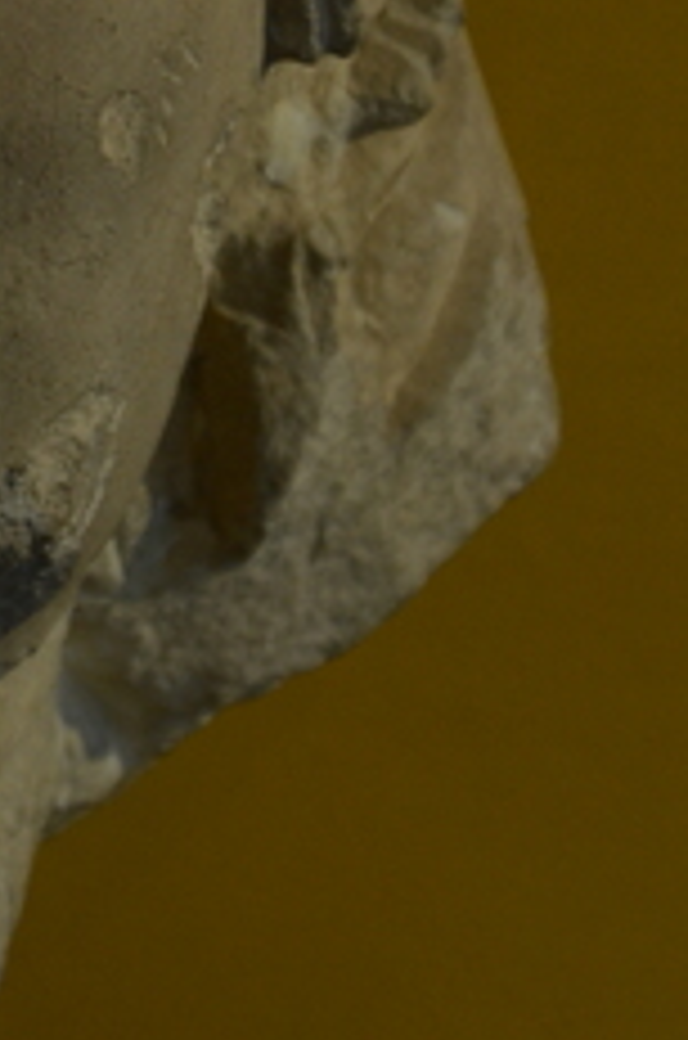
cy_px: 9
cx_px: -184
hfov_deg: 7.1
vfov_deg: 10.8
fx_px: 5471
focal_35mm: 190
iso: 800
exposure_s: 1/25
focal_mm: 44
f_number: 4.8
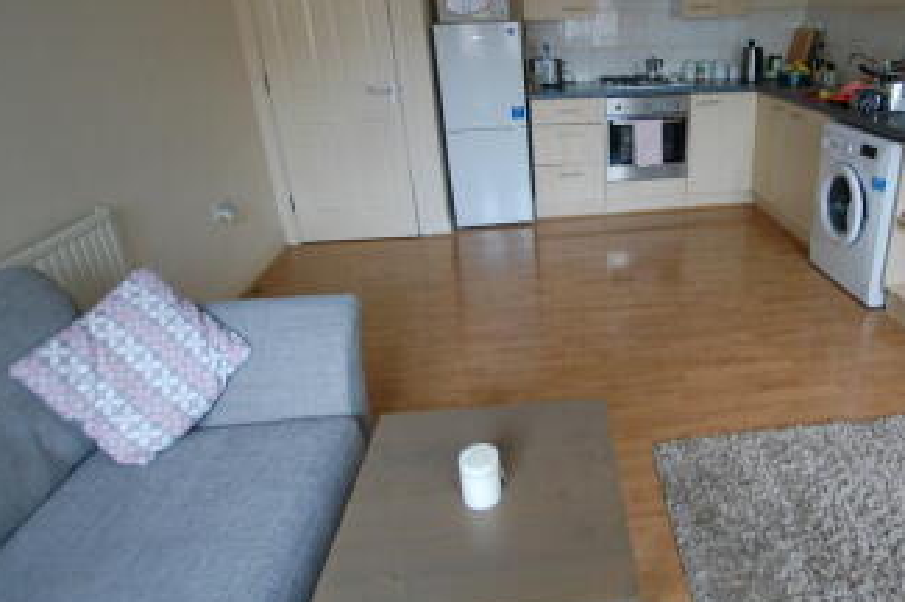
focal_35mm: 22
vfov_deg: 56.6
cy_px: 233
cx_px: 601
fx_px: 552
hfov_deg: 76.2
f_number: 3.5
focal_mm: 10
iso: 400
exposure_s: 1/50
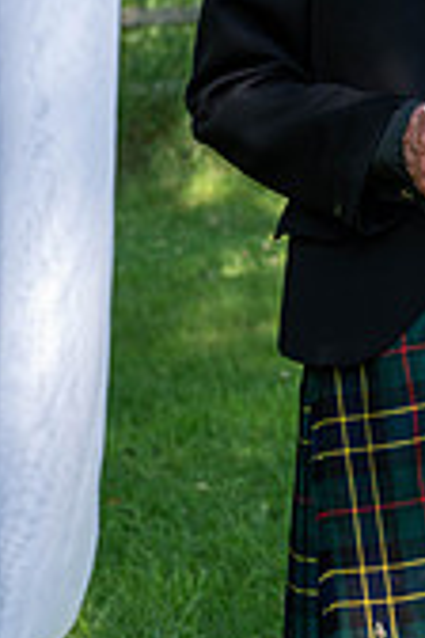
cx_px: 446
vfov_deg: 10.8
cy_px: -125
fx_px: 3311
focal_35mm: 187
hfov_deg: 7.3
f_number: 5.6
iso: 200
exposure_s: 1/250
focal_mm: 70
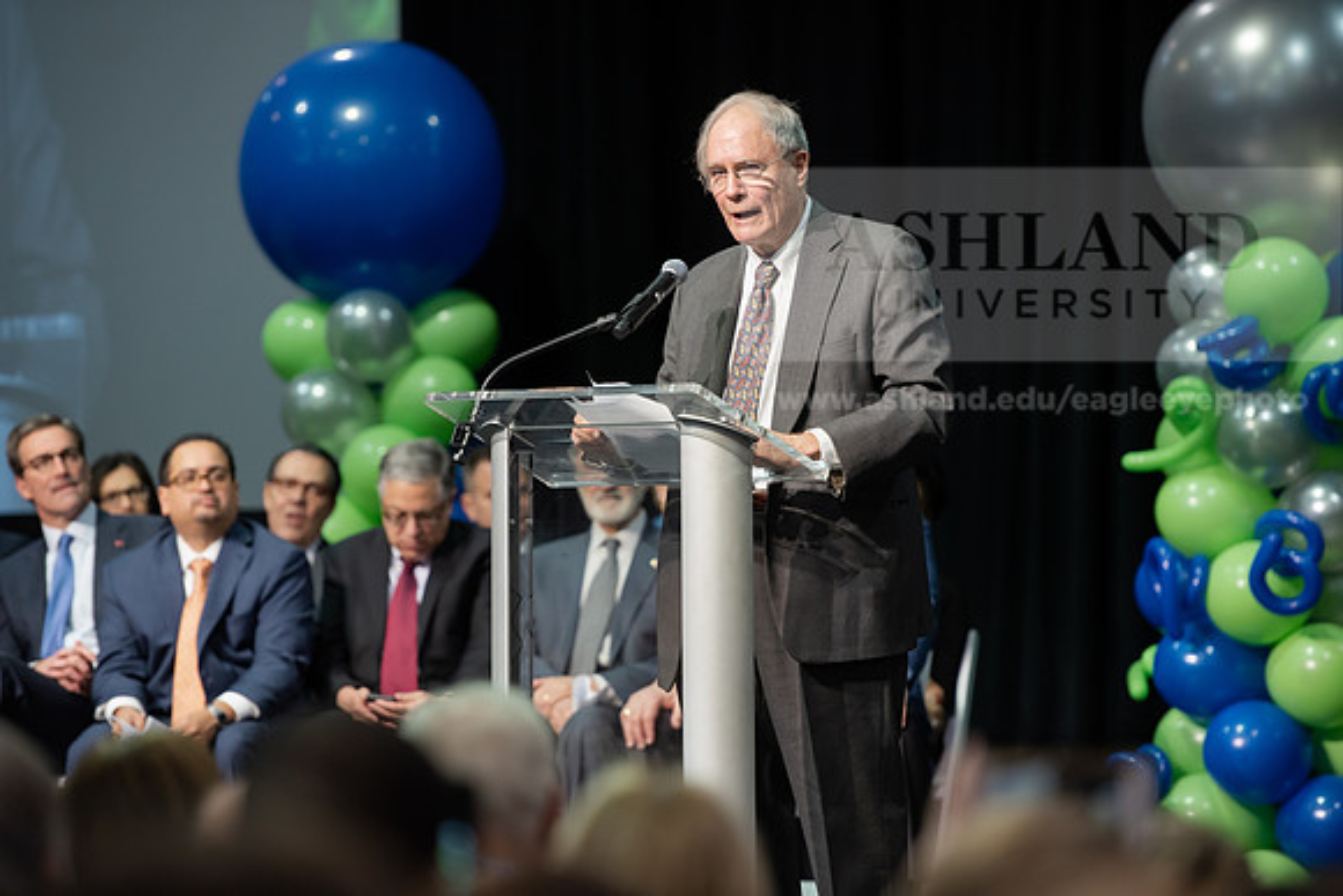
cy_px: 448
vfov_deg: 7.4
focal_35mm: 185
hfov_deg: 11.1
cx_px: 672
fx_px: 6903
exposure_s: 1/200
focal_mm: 185
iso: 1250
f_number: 3.2
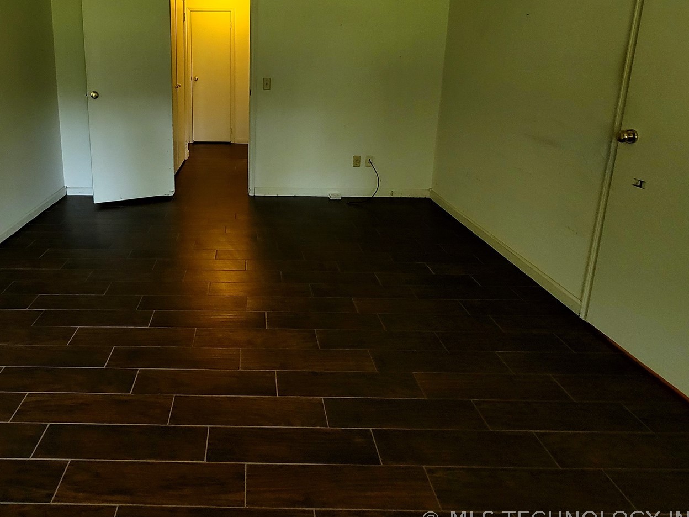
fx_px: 398
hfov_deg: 79.8
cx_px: 247
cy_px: 141
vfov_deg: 62.8
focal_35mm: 20
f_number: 2.2
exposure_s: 1/60
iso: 200
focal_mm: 2.2
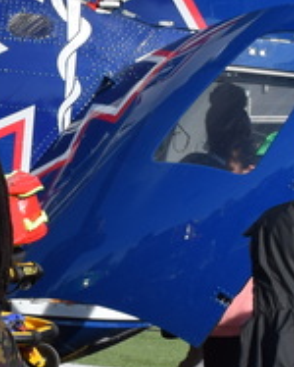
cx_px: -300
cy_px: 152
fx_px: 2591
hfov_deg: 6.3
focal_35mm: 239
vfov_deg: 8.1
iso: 200
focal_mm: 31
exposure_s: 1/400
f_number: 10
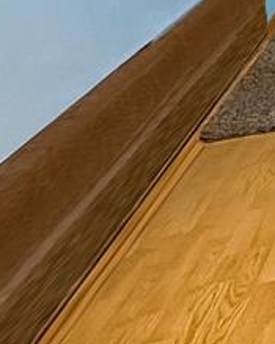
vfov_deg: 25.3
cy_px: -112
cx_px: 762
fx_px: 652
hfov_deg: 12.7
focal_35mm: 64
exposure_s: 1/60
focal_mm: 2.22
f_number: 2.2
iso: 640
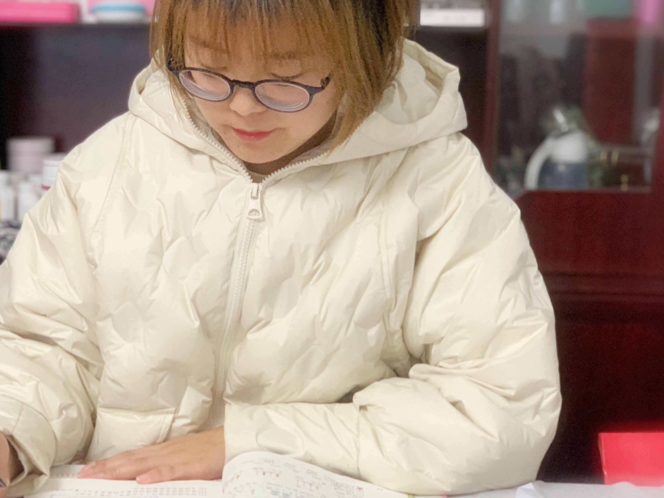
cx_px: 243
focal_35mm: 79
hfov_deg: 24.6
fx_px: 1515
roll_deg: -1.2
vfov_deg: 18.7
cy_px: 244
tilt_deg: -7.4
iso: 250
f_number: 2.4
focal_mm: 6
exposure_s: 1/60
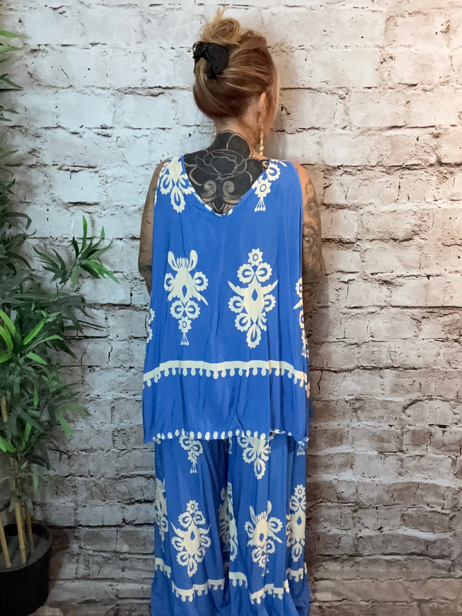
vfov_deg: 60.0
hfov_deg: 46.8
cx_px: 231
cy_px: 308
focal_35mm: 30
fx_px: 534
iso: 250
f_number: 1.9
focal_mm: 2.69
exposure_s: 1/50
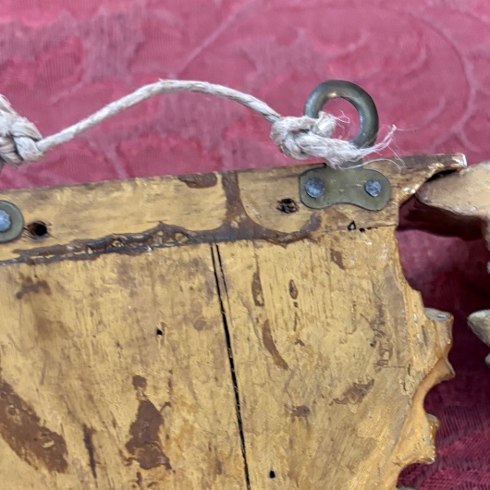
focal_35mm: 52
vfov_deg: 32.0
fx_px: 833
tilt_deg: -60.0
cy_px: 389
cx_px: 313
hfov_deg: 32.6
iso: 320
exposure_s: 1/50
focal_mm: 5.96
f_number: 1.6
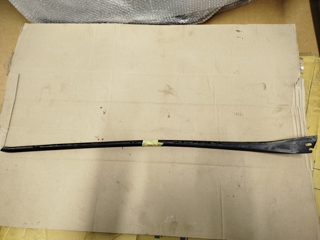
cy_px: 120
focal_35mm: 24
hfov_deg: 71.6
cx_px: 160
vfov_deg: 56.8
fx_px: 222
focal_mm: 5.31
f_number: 1.7
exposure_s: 1/33
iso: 500
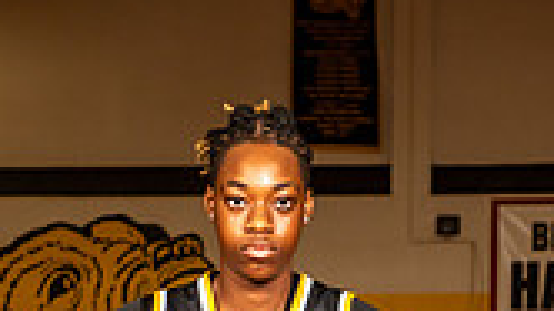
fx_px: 2084
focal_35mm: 142
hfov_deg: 15.1
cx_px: 254
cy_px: 739
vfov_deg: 7.9
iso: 640
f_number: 7.1
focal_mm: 50
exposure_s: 1/400
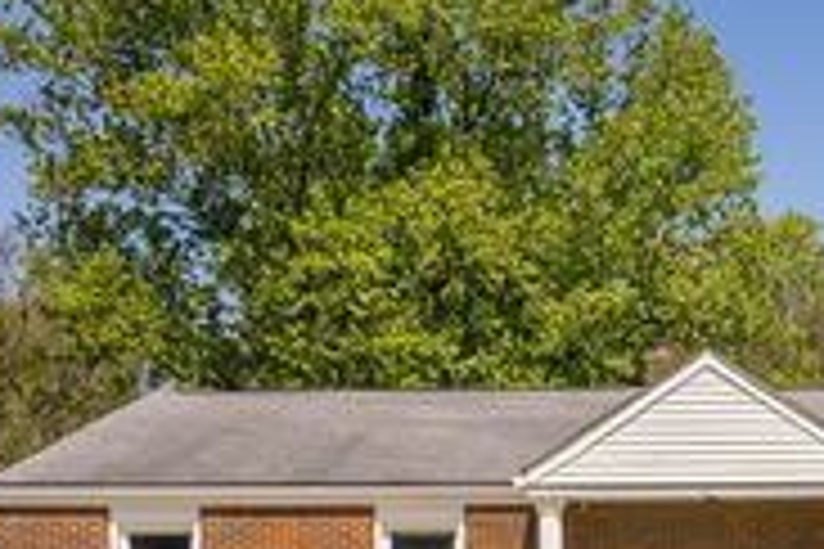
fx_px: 1373
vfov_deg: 21.1
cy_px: 659
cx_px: 770
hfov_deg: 31.5
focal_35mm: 60
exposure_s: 1/800
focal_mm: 8.38
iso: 140
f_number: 2.8
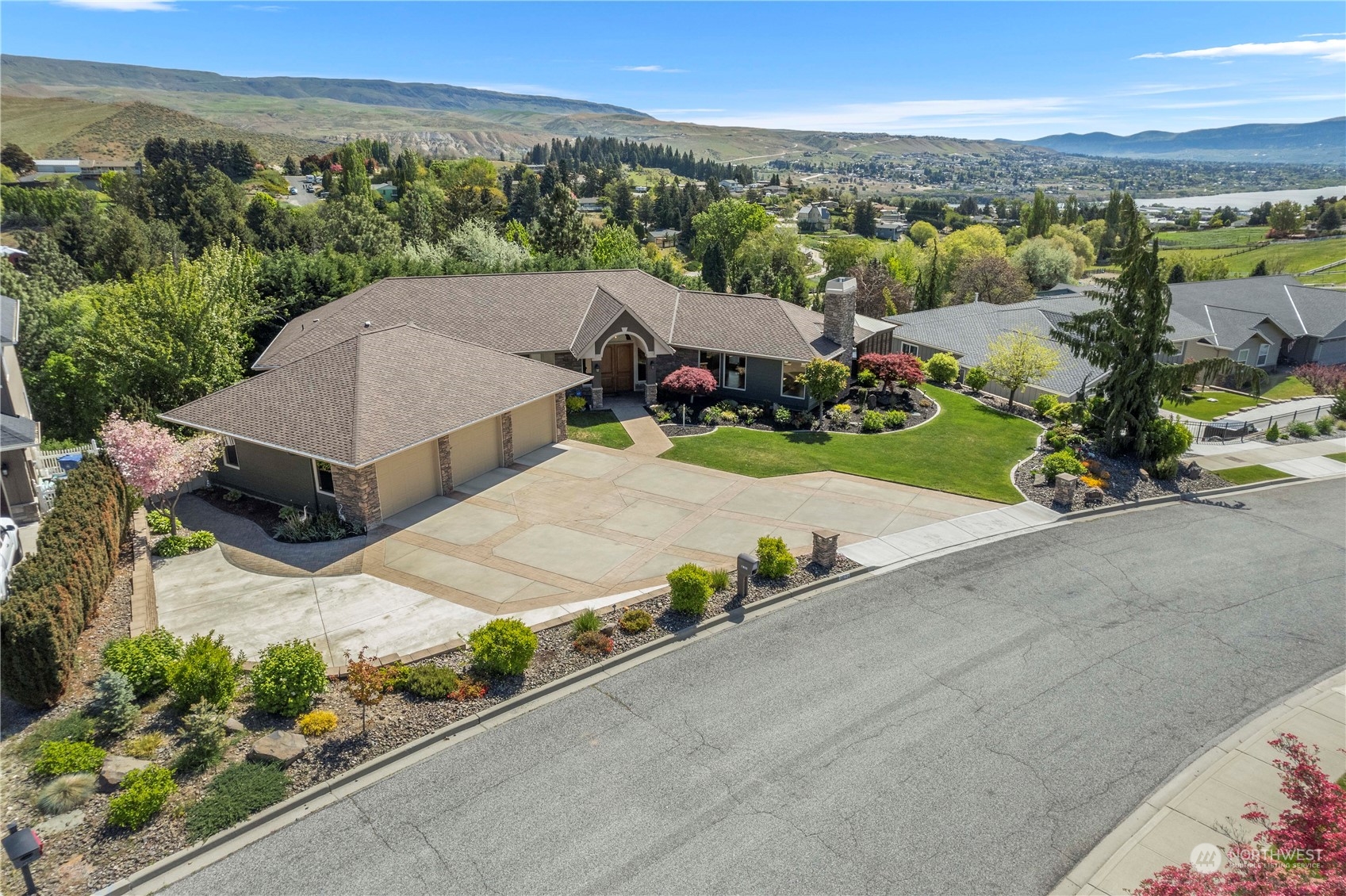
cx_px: 673
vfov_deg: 57.2
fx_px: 822
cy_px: 448
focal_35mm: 22
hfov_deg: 78.6
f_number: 2.8
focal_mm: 8.38
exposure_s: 1/2500
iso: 100
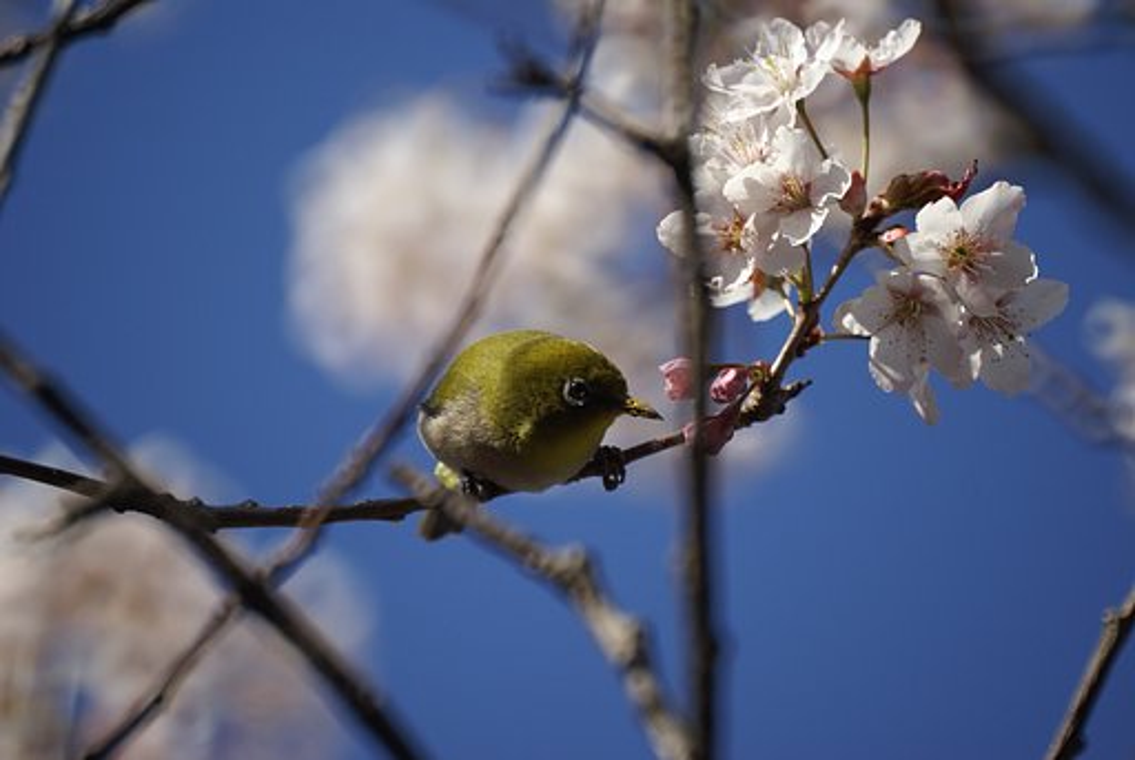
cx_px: 568
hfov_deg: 2.7
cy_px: 380
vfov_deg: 1.8
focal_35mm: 750
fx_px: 23680
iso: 200
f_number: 8
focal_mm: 500
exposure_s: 1/500
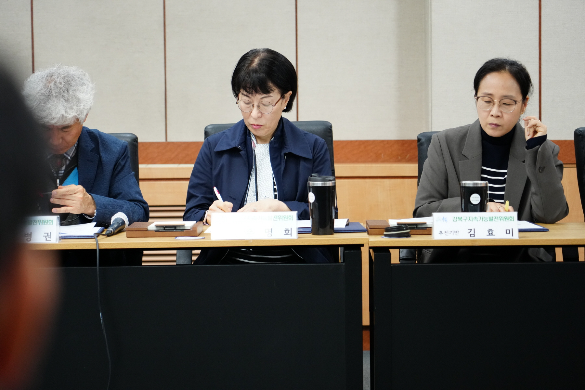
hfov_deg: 19.5
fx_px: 1706
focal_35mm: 105
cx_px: 292
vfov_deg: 13.0
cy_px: 195
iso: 3200
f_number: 4
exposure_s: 1/200
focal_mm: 105
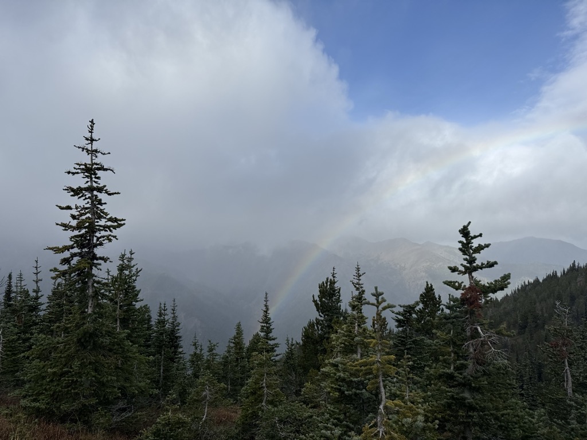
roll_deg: +1.0
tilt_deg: +5.1
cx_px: 294
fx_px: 407
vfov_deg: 56.8
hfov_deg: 71.6
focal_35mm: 24
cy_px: 220
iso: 80
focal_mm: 6.76
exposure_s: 1/7092
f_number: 1.78
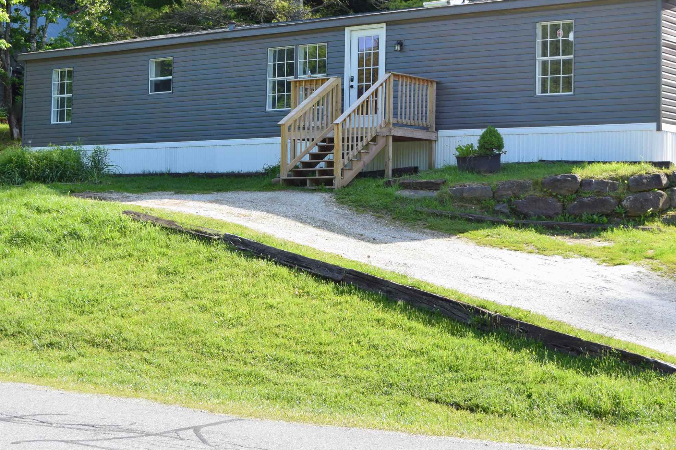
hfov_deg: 29.7
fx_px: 1272
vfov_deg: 20.0
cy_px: 171
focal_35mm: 68
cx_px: 362
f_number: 6.3
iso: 200
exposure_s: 1/320
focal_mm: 29
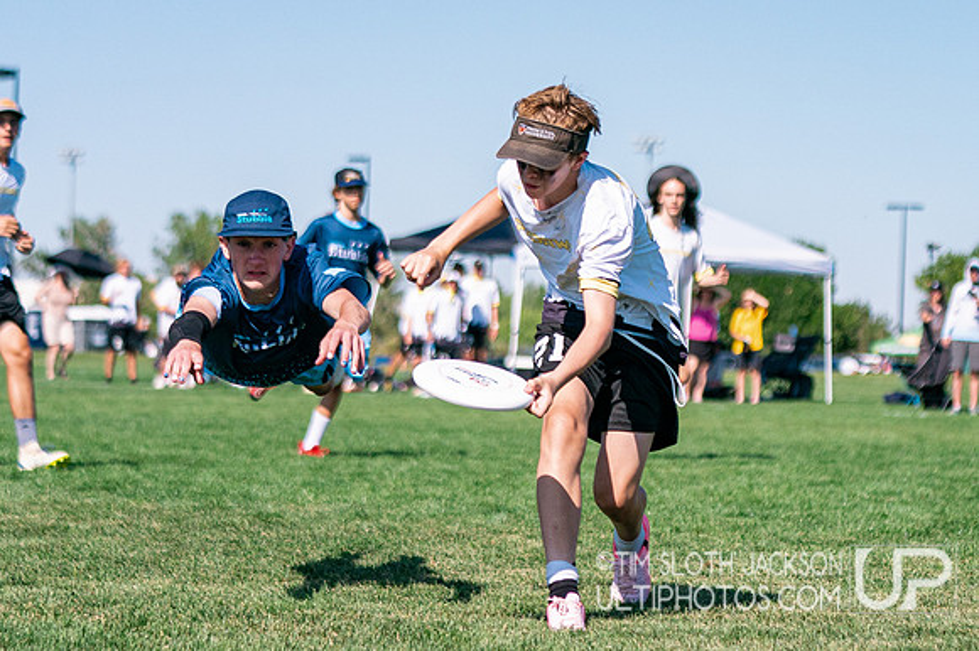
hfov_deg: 14.5
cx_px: 651
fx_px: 3837
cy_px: 337
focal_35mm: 141
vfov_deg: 9.7
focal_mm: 70
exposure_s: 1/12800
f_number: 2.8
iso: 400
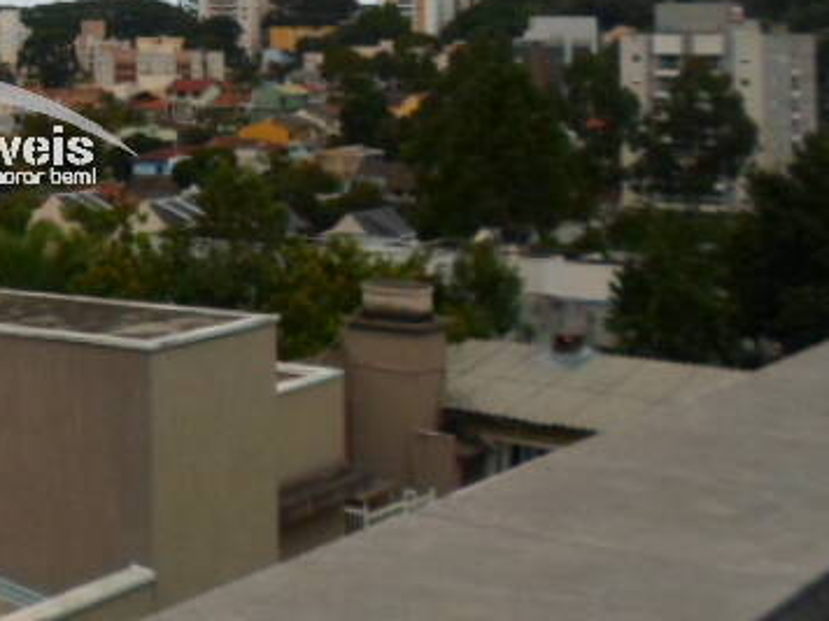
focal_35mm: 72
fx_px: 1724
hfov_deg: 24.5
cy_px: 7
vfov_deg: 19.9
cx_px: -158
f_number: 2.5
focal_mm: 4.5
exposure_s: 1/1500
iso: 80
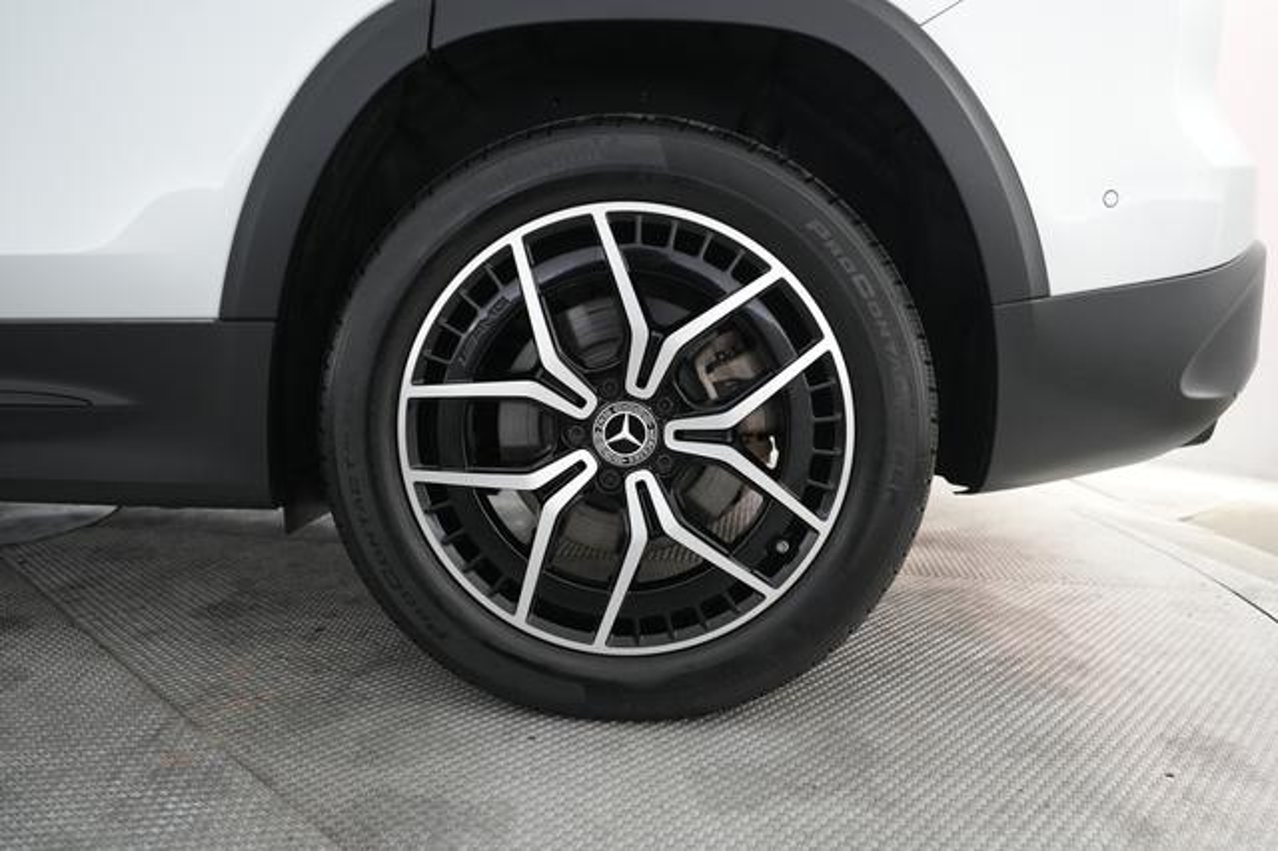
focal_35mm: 25
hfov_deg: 71.5
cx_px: 639
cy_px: 426
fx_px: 887
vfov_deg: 51.2
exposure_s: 1/160
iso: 4000
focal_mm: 25
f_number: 2.8
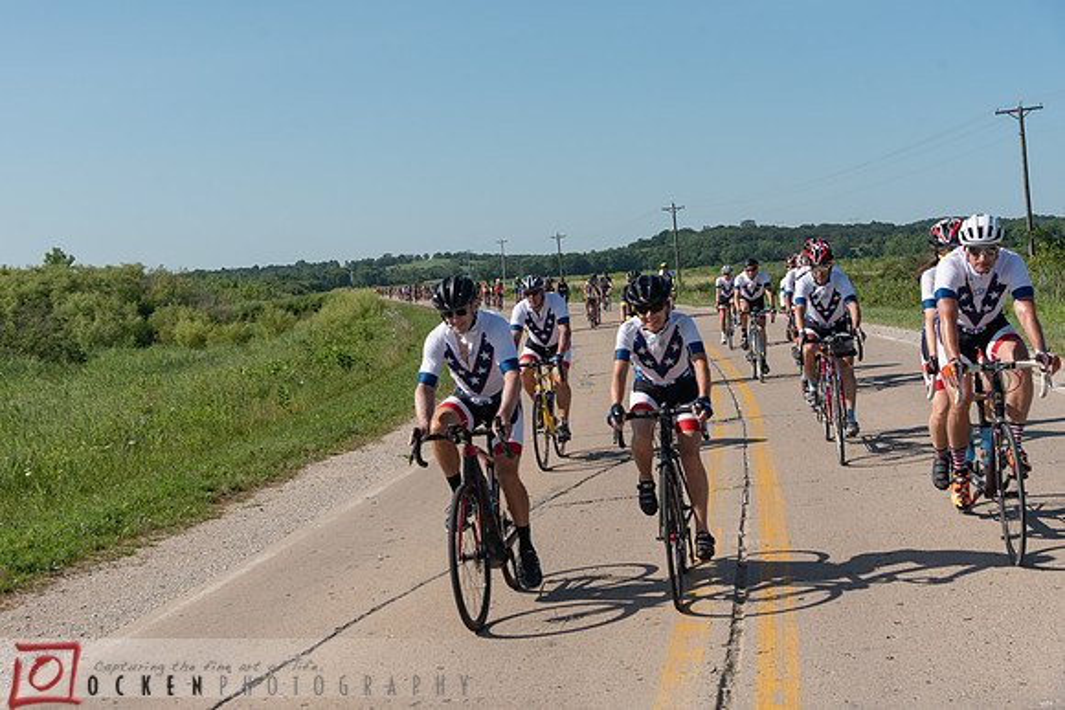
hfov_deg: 38.5
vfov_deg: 26.2
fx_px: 1526
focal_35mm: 52
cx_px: 523
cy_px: 355
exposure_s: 1/640
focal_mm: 50
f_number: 6.3
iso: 200
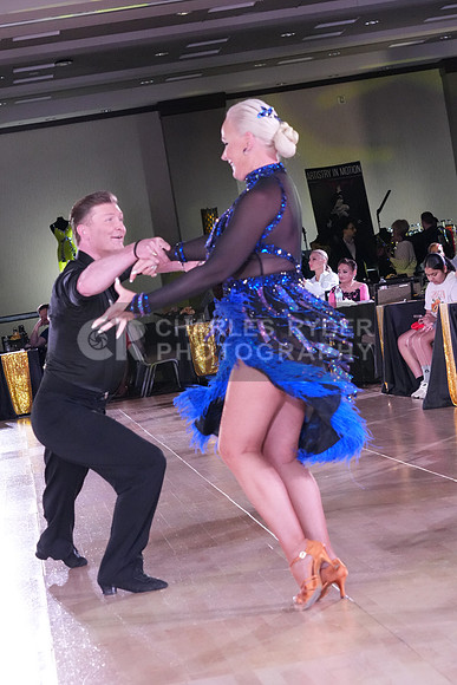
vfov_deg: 19.5
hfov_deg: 13.0
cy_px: 342
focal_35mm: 105
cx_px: 228
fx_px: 1998
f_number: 6.3
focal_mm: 70
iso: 6400
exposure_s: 1/250
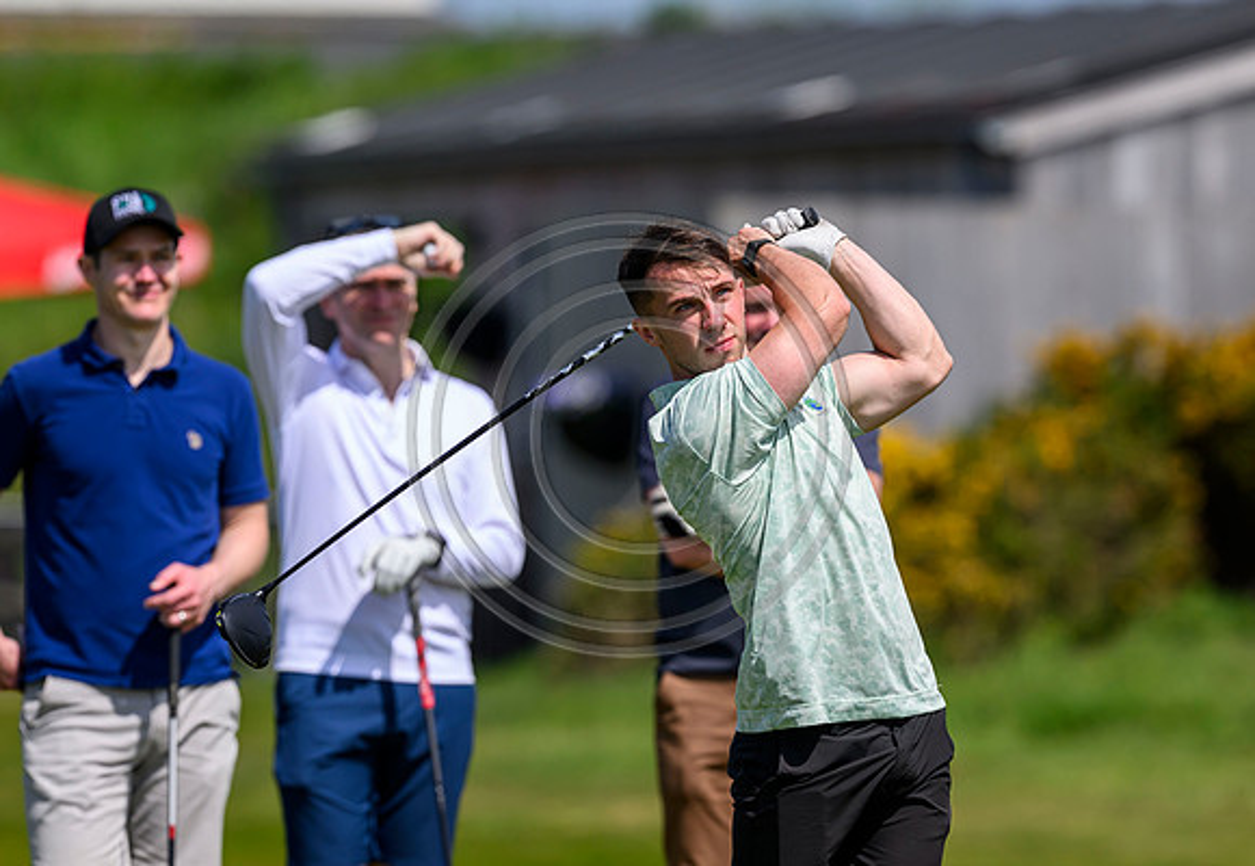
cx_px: 736
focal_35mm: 530
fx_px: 18666
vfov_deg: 2.7
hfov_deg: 3.9
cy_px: 431
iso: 500
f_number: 4.5
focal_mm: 400
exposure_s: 1/5000
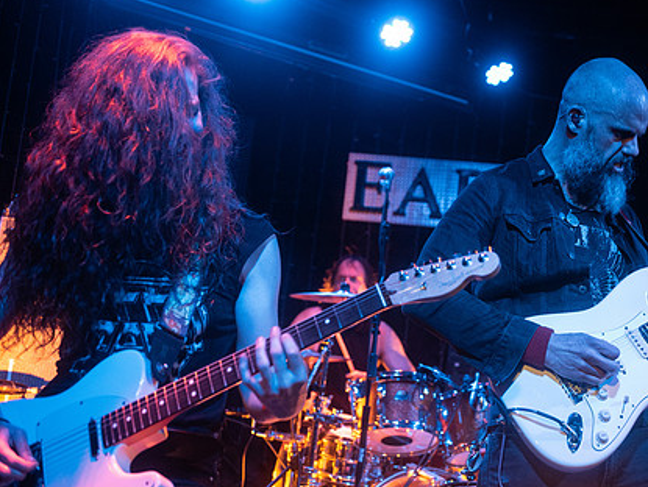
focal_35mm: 47
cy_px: 254
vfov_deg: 30.9
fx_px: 881
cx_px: 401
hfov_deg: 40.2
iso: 3200
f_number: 3.2
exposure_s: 1/100
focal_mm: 35
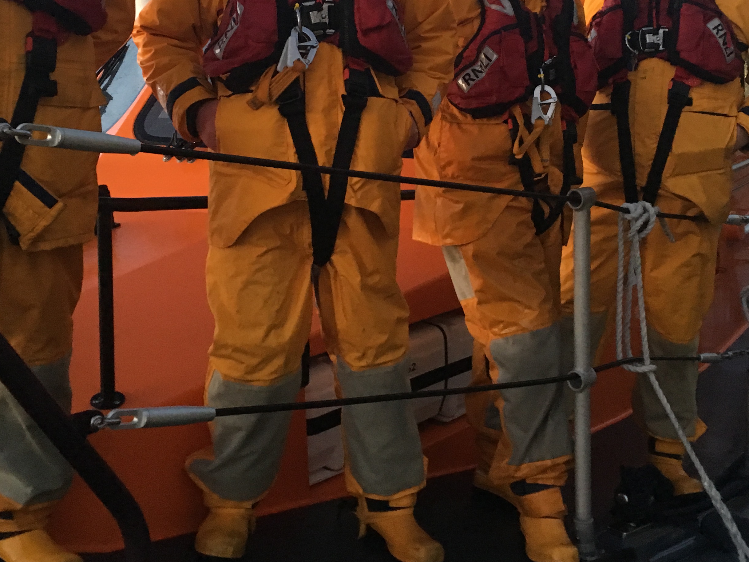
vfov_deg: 29.8
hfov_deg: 39.6
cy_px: 142
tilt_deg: -0.6
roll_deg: +0.0
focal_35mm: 48
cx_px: 422
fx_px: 1039
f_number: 2.2
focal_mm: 4.15
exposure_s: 1/25
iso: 250
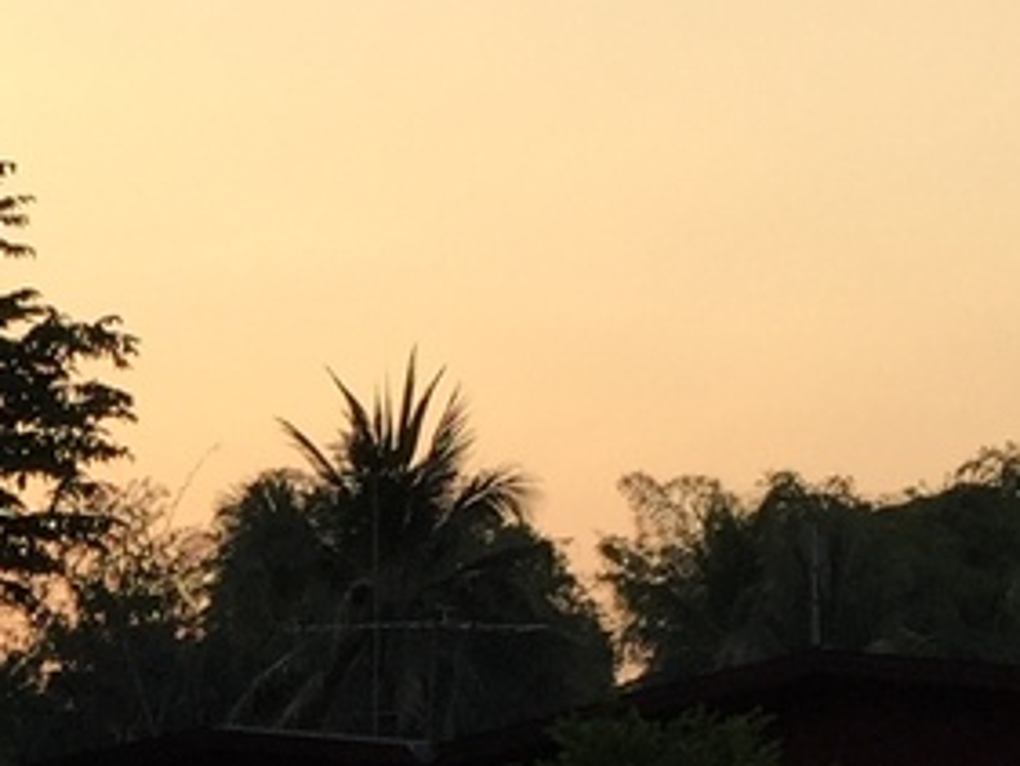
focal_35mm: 165
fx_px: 4864
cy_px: 1053
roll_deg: -0.5
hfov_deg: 11.4
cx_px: -574
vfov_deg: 8.8
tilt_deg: +0.8
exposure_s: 1/964
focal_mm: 4.15
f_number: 2.2
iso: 32
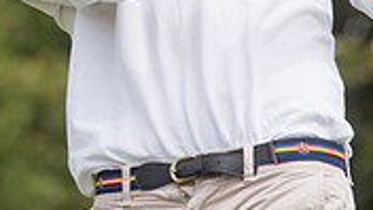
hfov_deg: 2.1
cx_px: 15
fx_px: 10247
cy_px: -192
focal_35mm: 1036
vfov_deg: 1.2
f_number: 5
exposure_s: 1/2500
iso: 400
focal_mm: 300
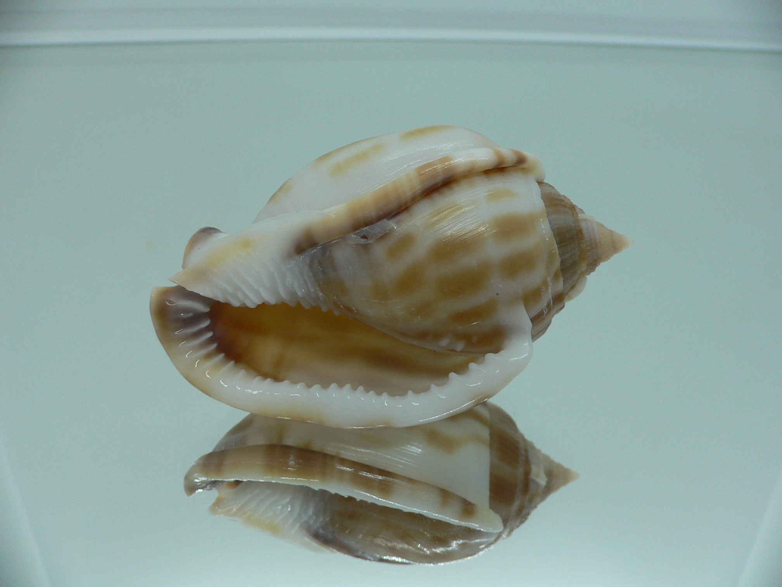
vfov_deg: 40.7
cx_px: 391
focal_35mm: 35
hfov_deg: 52.6
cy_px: 294
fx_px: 791
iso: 80
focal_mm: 4.6
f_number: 2.8
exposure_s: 1/60
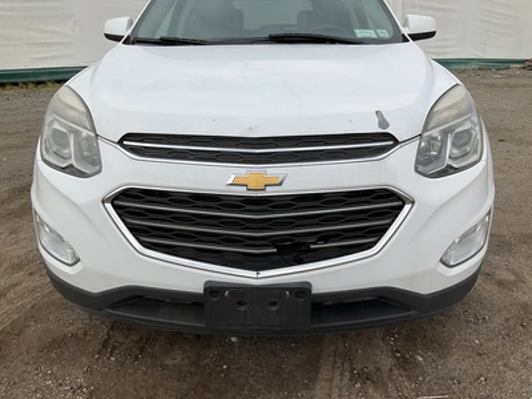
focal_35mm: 29
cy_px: 200
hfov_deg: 61.7
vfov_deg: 48.2
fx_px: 446
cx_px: 266
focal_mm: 3
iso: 25
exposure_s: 1/2427
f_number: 1.8
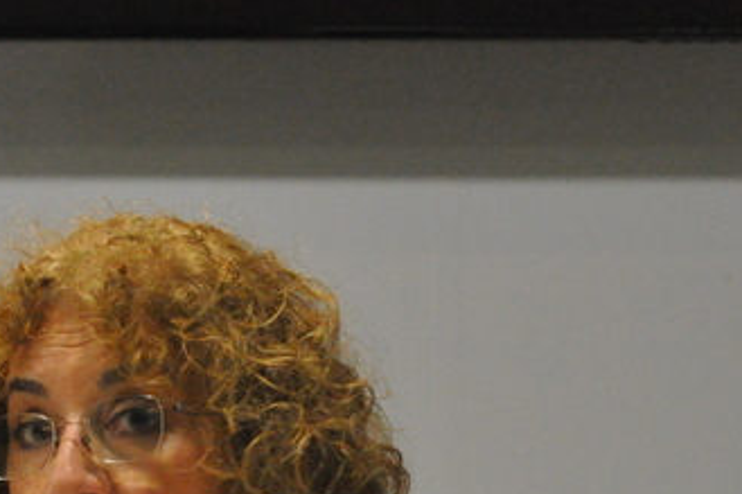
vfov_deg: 3.9
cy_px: 654
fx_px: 7176
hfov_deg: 5.9
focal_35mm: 348
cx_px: 101
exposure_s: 1/160
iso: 3200
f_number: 6.3
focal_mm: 85
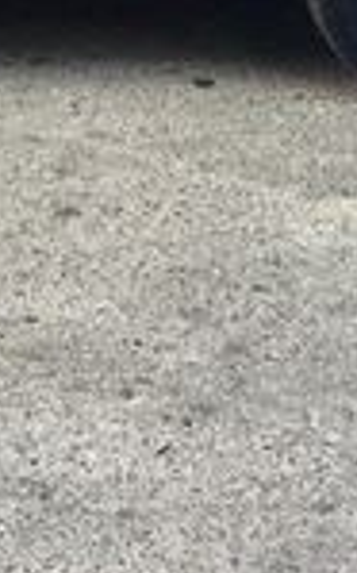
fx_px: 2119
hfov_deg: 9.3
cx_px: -207
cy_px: -160
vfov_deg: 14.7
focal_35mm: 136
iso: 50
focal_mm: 4.15
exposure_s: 1/100
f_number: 2.2
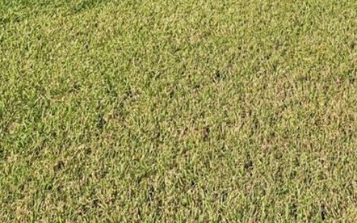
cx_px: 442
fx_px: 574
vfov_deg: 17.0
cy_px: -206
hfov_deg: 29.2
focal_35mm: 59
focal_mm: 16
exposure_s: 1/2000
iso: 400
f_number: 8
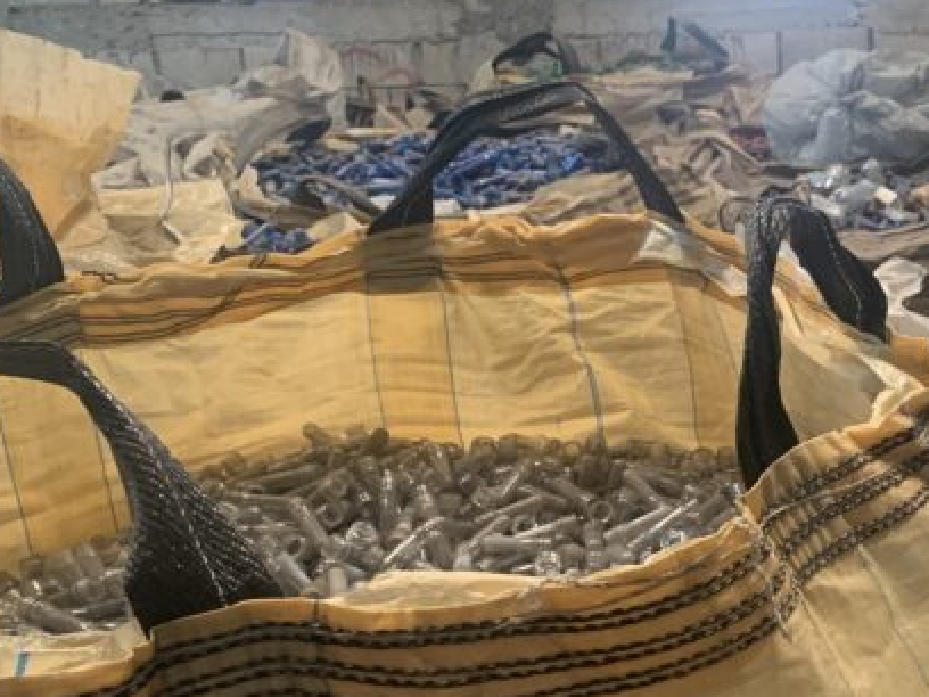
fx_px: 1315
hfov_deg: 37.2
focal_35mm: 49
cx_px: 772
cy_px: 519
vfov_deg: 29.2
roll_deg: +1.7
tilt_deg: -21.0
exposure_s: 1/47
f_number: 1.8
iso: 400
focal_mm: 4.25
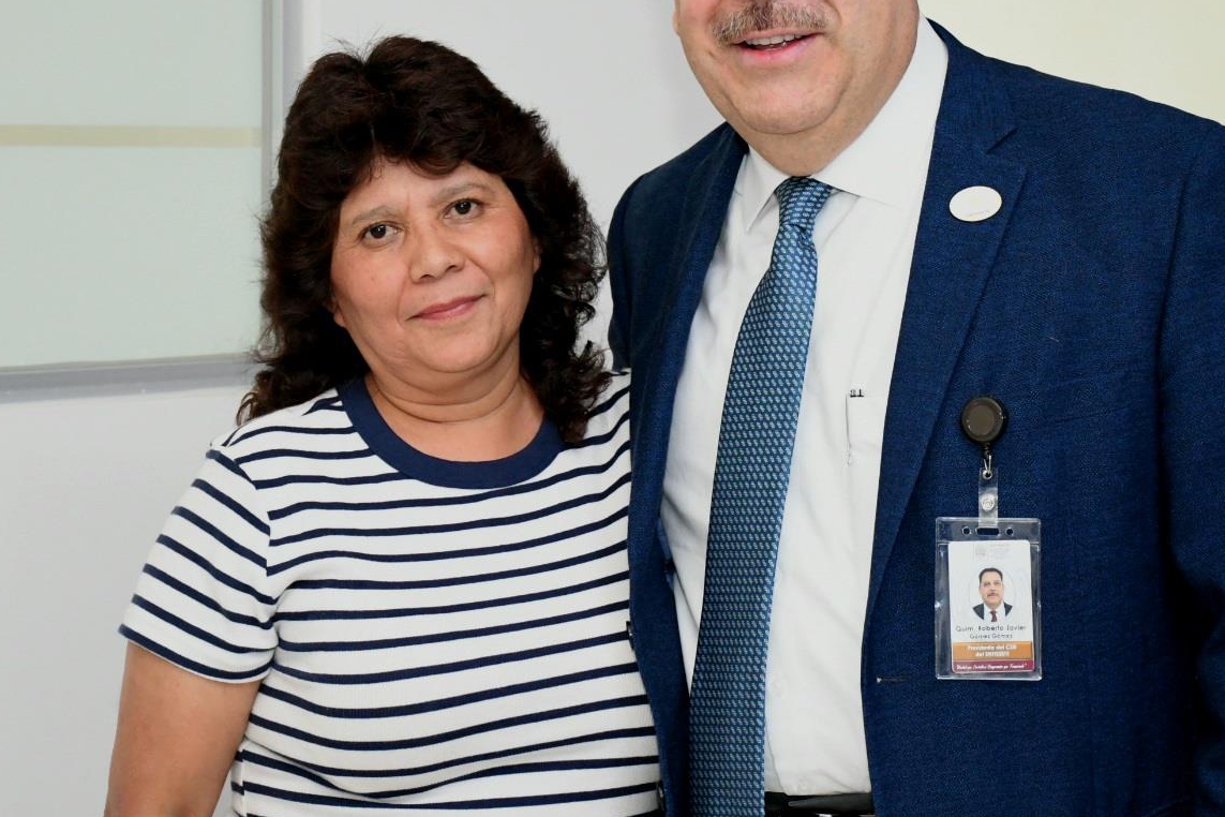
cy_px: 257
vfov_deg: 14.4
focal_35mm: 95
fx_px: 3232
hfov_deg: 21.5
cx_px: 672
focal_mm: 45
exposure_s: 1/125
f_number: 5.6
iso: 4000
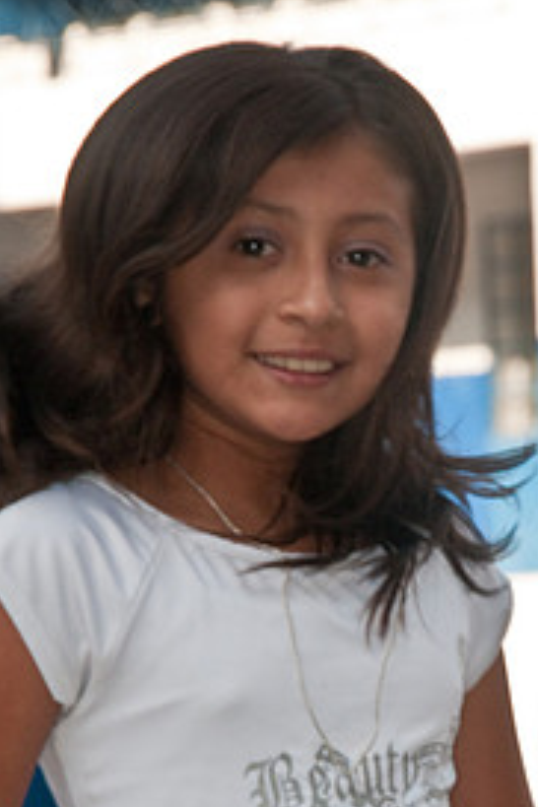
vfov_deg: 4.9
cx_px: 344
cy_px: 612
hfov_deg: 3.3
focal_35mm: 420
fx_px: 9414
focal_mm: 170
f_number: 11
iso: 800
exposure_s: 1/250
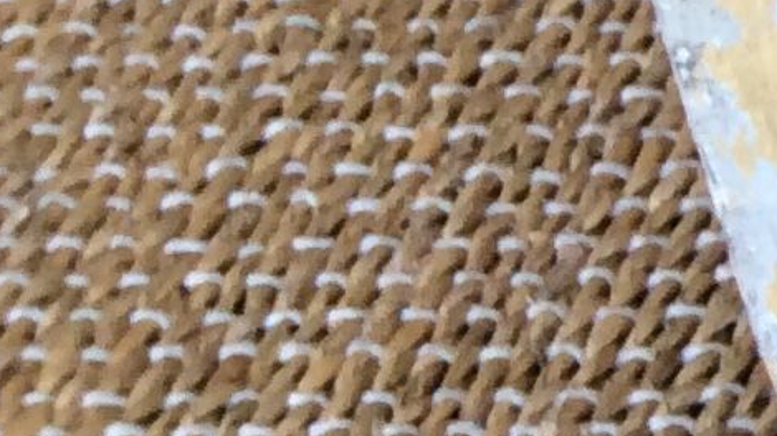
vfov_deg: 6.2
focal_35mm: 192
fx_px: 3954
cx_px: 2098
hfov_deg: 9.5
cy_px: -373
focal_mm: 3.3
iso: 64
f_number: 2.4
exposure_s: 1/25
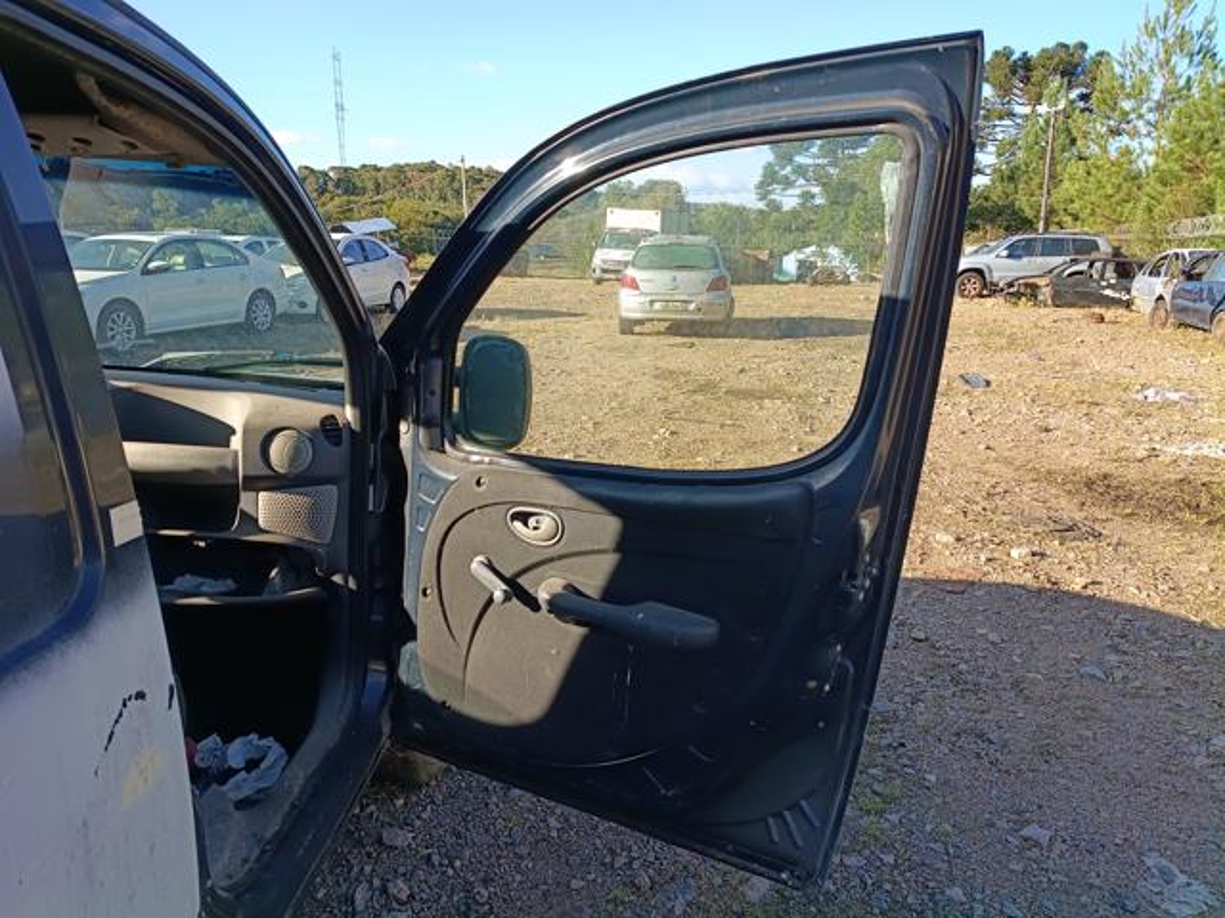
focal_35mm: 26
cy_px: 459
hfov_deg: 67.3
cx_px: 612
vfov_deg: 53.1
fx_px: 920
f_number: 1.8
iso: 143
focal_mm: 4.81
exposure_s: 1/351
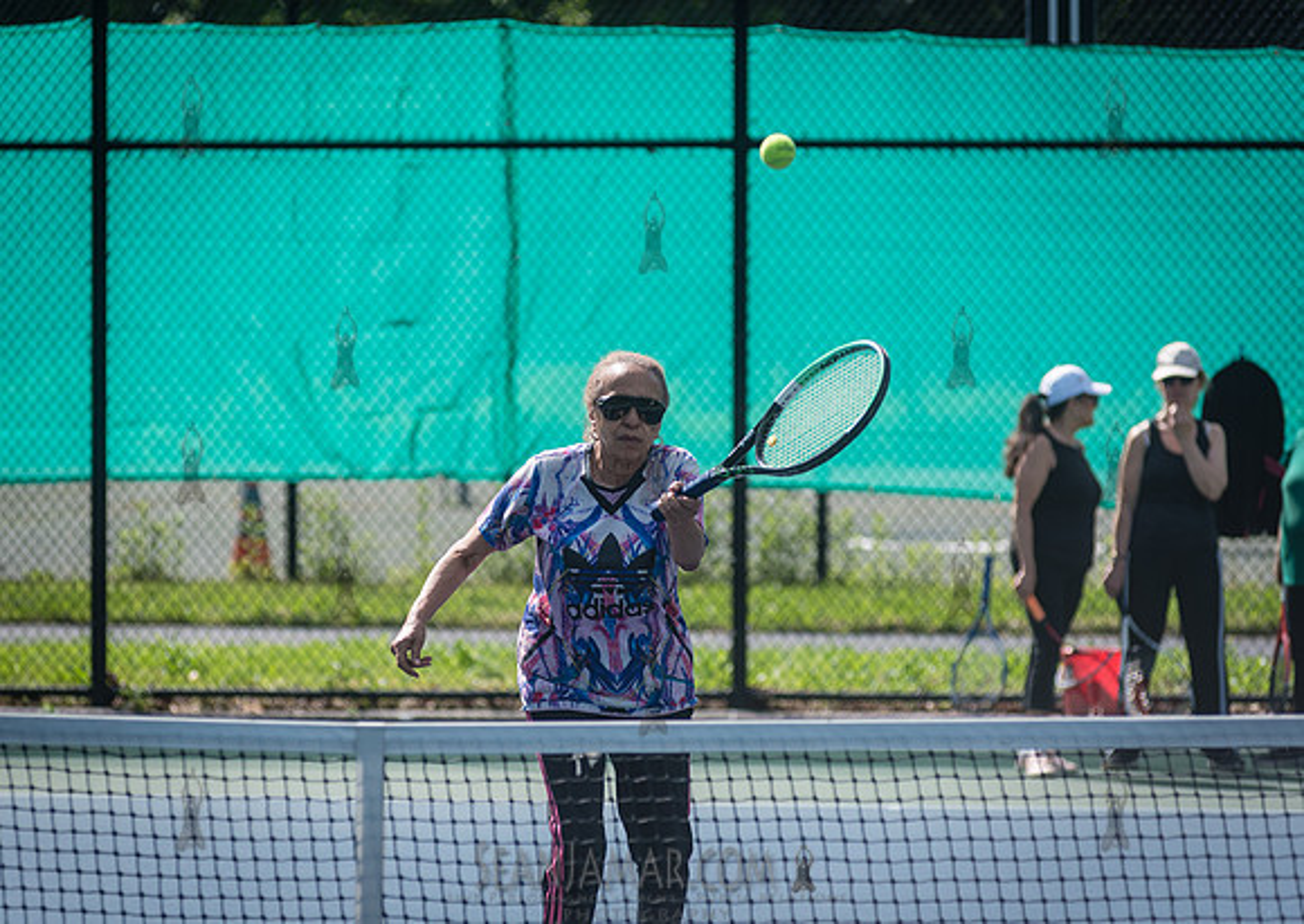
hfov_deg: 11.2
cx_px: 606
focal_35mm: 180
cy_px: 462
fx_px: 6648
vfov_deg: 8.0
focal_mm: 170
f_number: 4
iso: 200
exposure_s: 1/2000
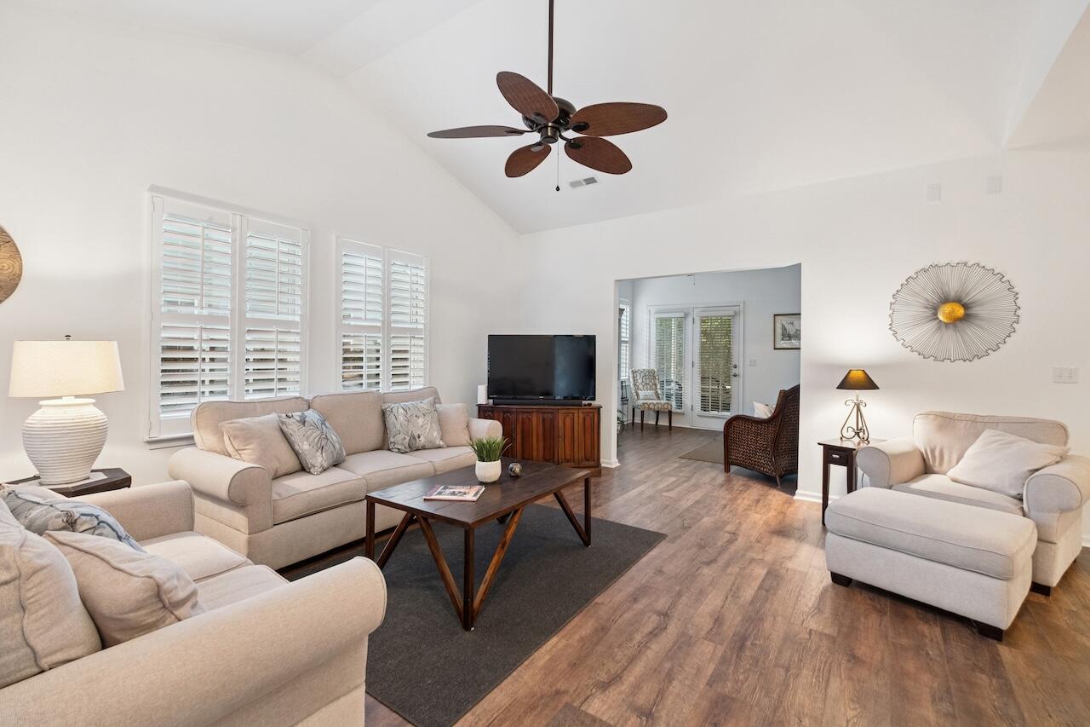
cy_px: 364
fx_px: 454
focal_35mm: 15
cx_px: 545
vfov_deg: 77.3
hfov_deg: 100.4
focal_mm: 10
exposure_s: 1/10
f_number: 4
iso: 800
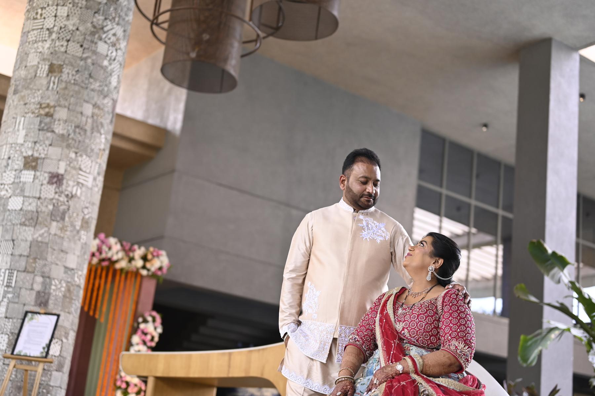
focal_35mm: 50
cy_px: 198
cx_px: 298
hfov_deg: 39.6
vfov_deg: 27.0
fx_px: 826
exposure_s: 1/320
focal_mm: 50
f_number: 2.2
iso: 400
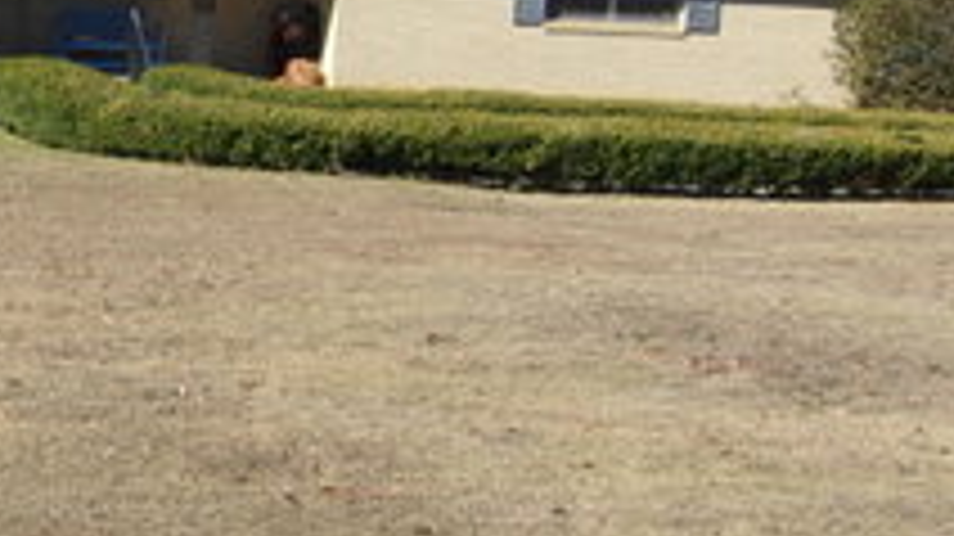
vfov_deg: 16.8
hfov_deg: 28.2
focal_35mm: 71
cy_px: 108
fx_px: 1795
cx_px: 36
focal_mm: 4.9
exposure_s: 1/100
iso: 80
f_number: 10.4
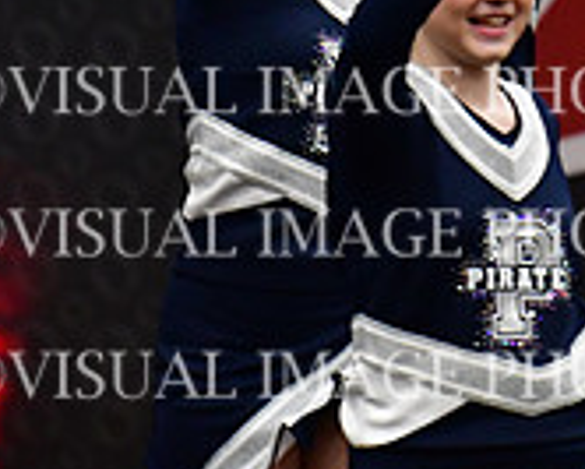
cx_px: 465
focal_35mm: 983
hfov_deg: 2.0
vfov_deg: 1.6
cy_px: 19
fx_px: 17029
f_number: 3.5
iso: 4000
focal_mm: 200
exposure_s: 1/500
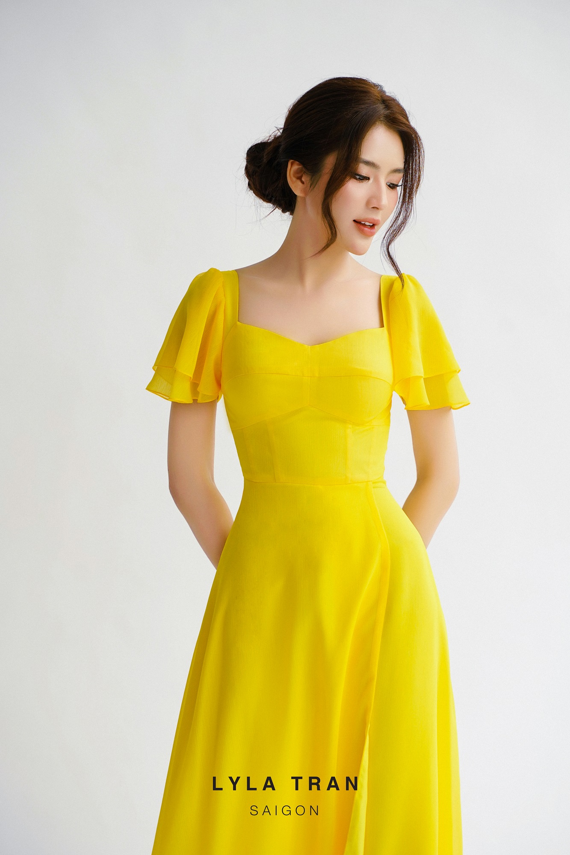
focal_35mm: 65
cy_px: 428
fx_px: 1543
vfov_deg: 31.0
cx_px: 285
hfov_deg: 20.9
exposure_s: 1/200
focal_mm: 65
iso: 400
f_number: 4.5
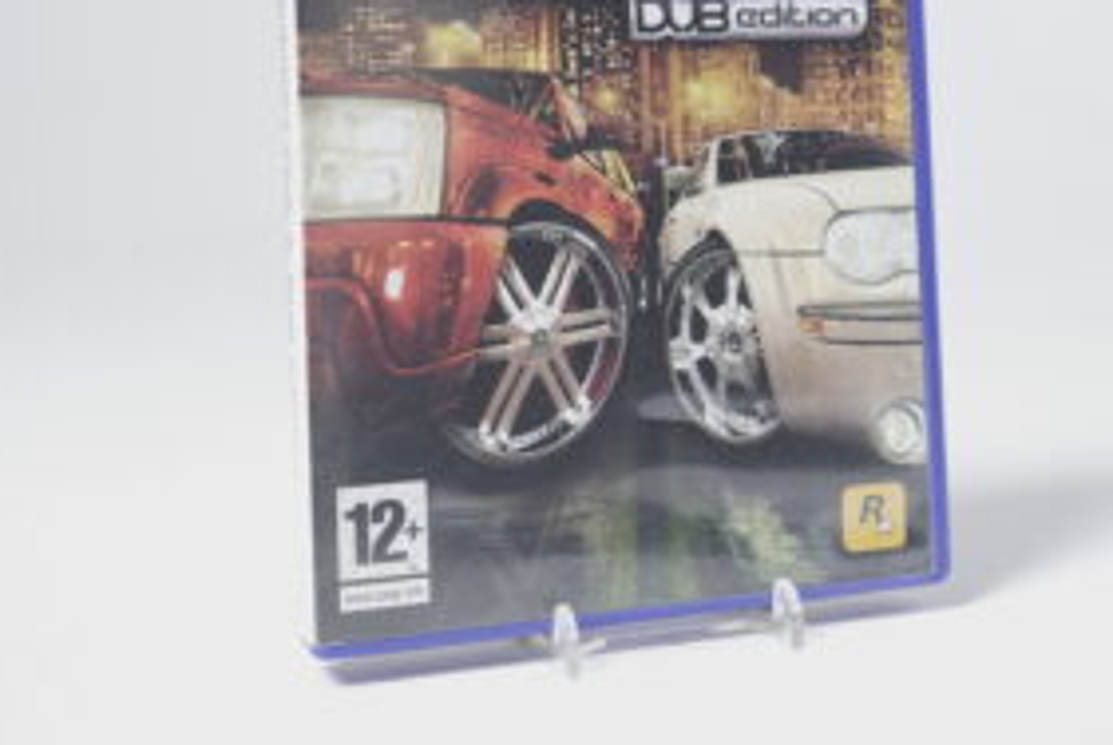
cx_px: 602
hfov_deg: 34.4
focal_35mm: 58
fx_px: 1795
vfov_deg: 23.0
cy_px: 123
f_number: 5
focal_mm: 32
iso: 100
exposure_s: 1/4
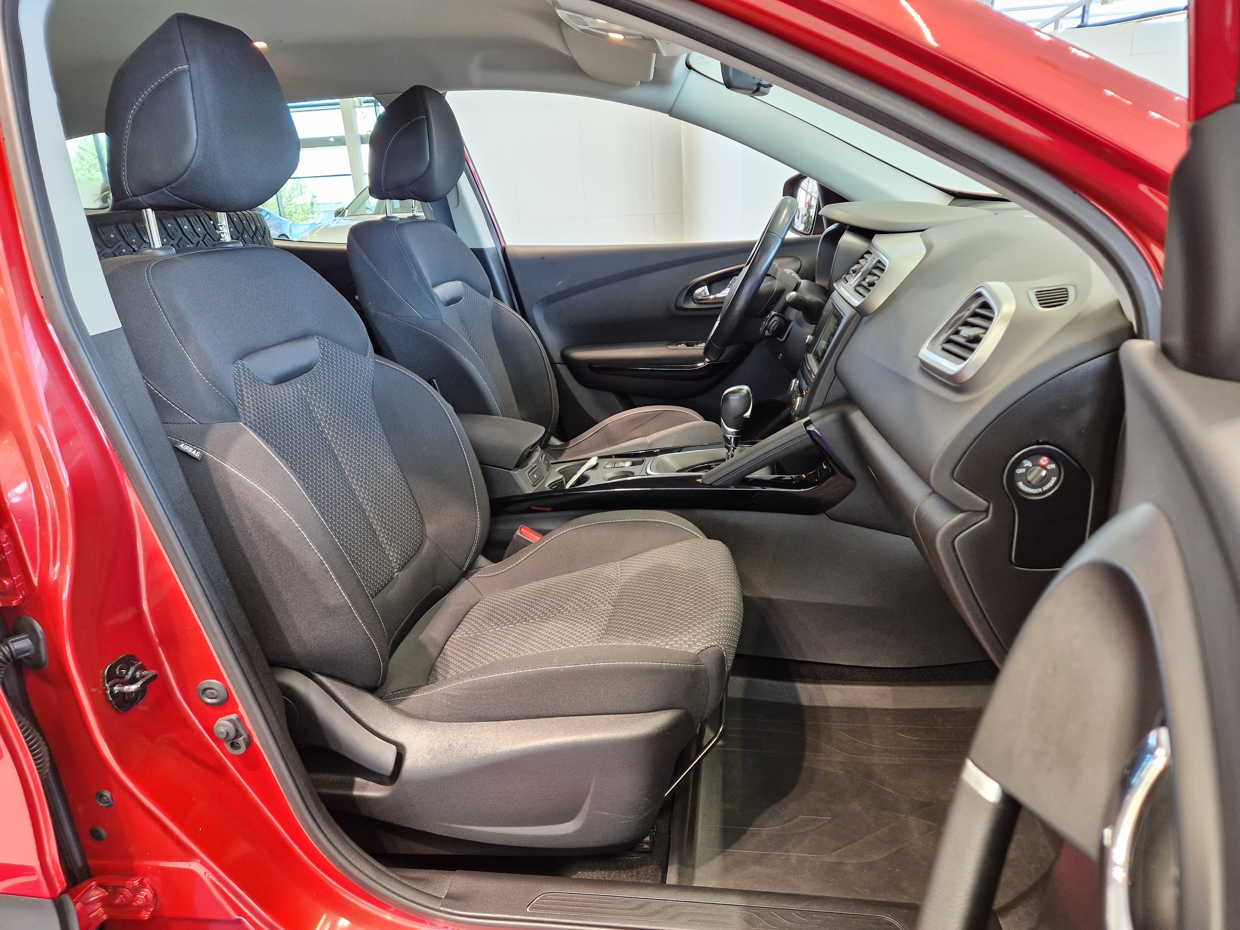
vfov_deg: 58.9
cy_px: 465
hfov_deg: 73.9
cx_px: 620
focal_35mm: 23
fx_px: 824
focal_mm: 5.4
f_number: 1.8
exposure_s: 1/100
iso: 320
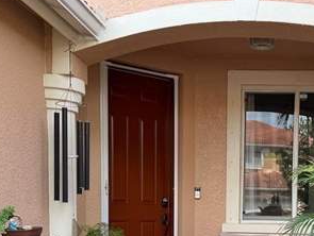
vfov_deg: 21.6
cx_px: 258
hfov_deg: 29.0
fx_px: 590
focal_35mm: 65
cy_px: 252
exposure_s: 1/412
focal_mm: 6.76
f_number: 1.78
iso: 80
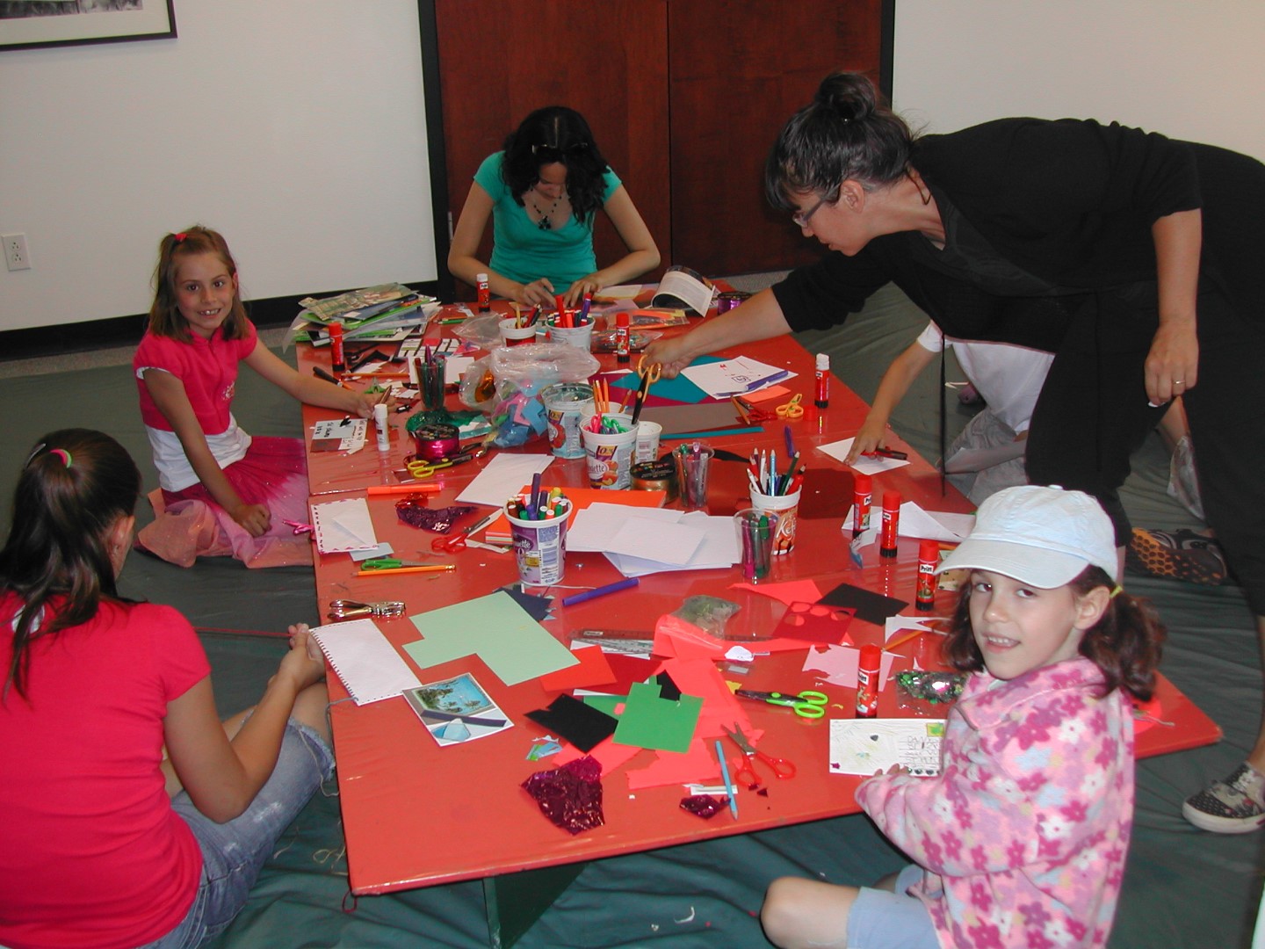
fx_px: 1389
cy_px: 474
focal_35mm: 38
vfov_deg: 37.7
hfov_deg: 49.0
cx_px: 632
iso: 100
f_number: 2.8
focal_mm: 8
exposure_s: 1/30
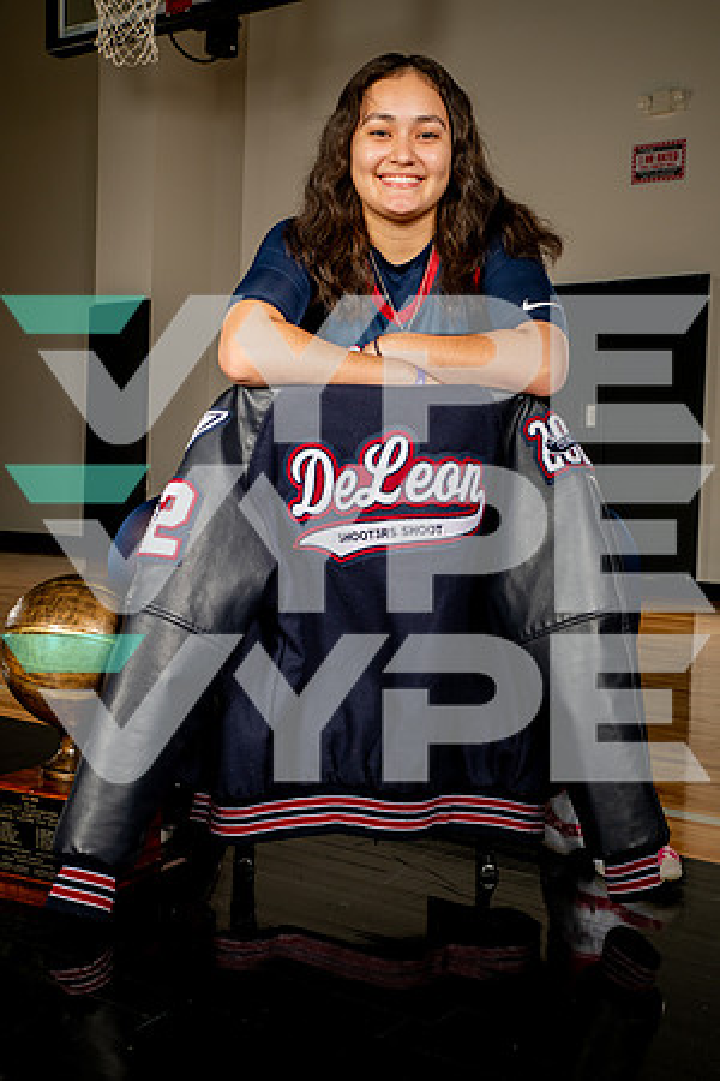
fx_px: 1260
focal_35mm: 42
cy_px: 540
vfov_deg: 46.4
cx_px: 360
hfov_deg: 31.9
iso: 250
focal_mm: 42
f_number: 8
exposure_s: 1/500
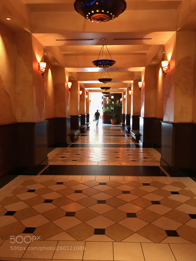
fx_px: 211
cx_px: 98
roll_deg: +0.8
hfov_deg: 49.8
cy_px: 130
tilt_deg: -4.9
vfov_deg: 63.4
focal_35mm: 28
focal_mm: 3.99
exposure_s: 1/7
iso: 100
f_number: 1.8
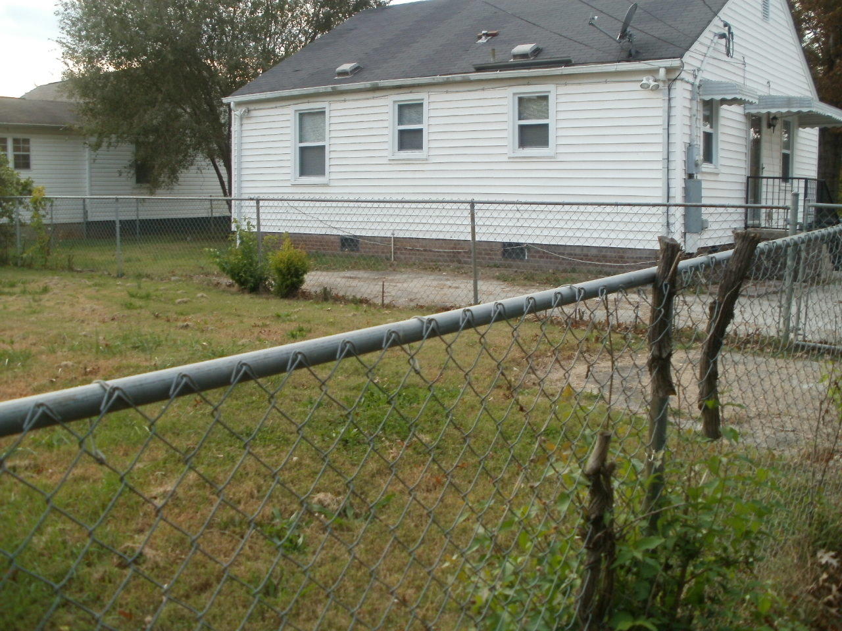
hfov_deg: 51.4
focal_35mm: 36
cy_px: 316
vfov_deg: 39.7
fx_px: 876
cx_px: 421
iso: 100
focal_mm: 6.3
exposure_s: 1/160
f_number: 3.5
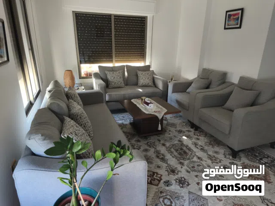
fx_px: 183
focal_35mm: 23
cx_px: 138
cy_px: 103
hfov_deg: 73.9
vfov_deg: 58.9
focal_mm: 5.35
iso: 400
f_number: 1.7
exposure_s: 1/50
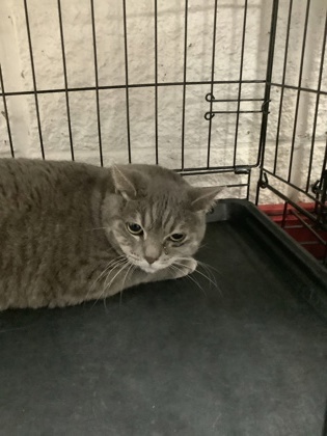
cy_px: 218
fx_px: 390
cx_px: 164
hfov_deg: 45.4
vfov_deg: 58.4
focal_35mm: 31
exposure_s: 1/17
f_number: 2.4
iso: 640
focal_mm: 3.3
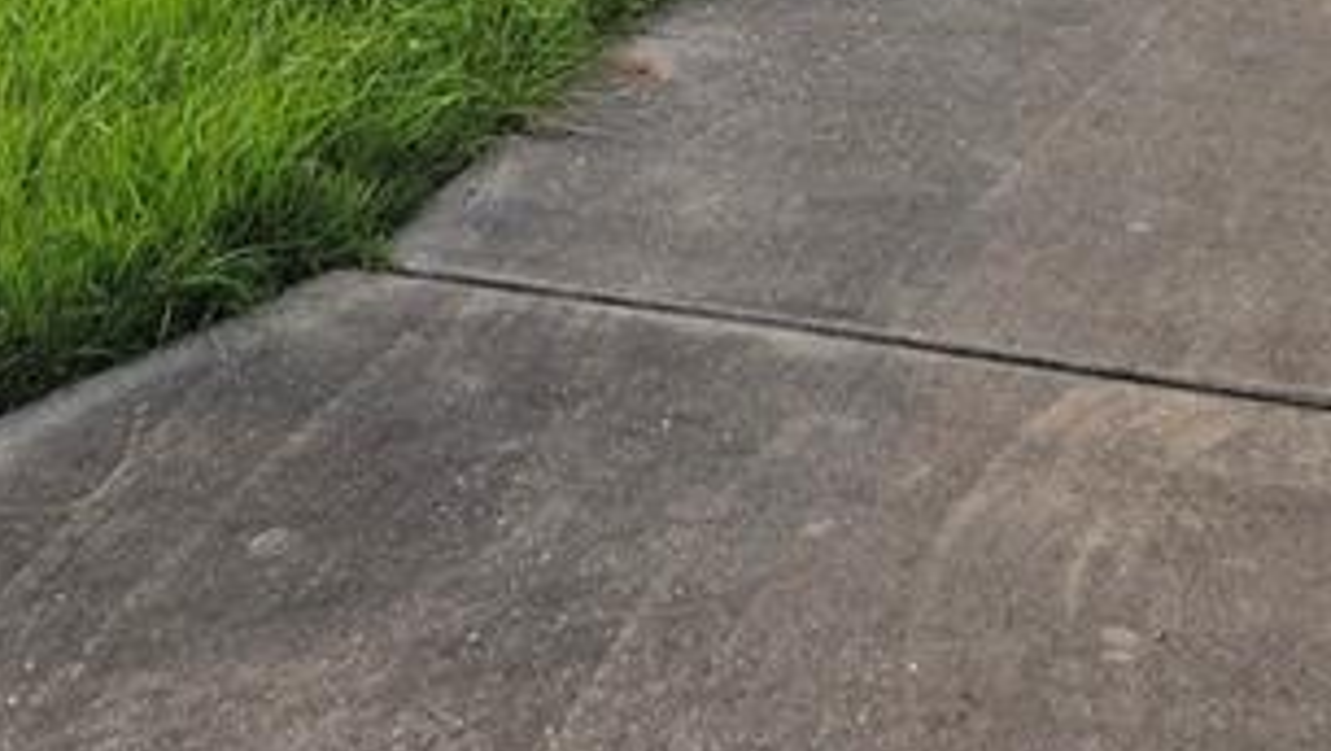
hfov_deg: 25.3
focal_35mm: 84
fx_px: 2966
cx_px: 742
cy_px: -873
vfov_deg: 12.3
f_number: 1.8
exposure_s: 1/1501
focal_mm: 5.4
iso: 80
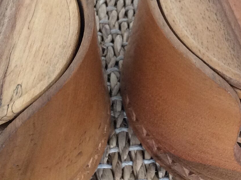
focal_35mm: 99
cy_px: 61
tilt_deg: -53.5
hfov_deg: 19.8
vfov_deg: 14.9
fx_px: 688
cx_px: 94
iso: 80
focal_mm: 3.3
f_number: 2.4
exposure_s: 1/25
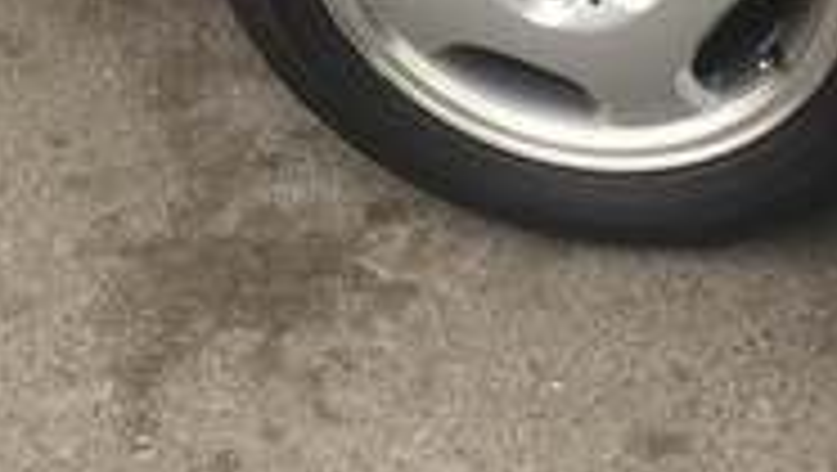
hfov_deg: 18.7
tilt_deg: -22.1
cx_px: 27
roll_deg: +10.4
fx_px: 2488
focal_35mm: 112
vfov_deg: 10.0
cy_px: -483
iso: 32
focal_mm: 4.15
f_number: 2.2
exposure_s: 1/126
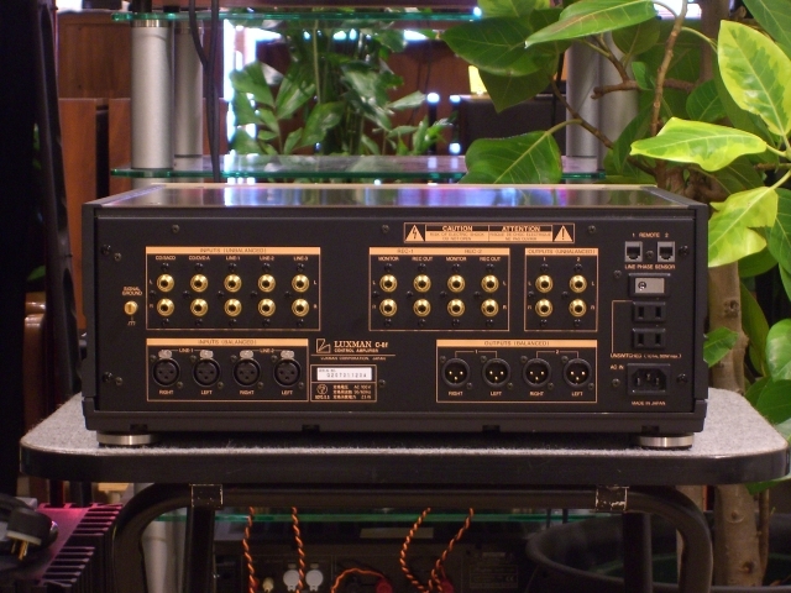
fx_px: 2605
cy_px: 296
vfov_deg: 13.0
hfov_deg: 17.3
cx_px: 396
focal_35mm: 114
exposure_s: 1/6
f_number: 5.1
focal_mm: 23.7
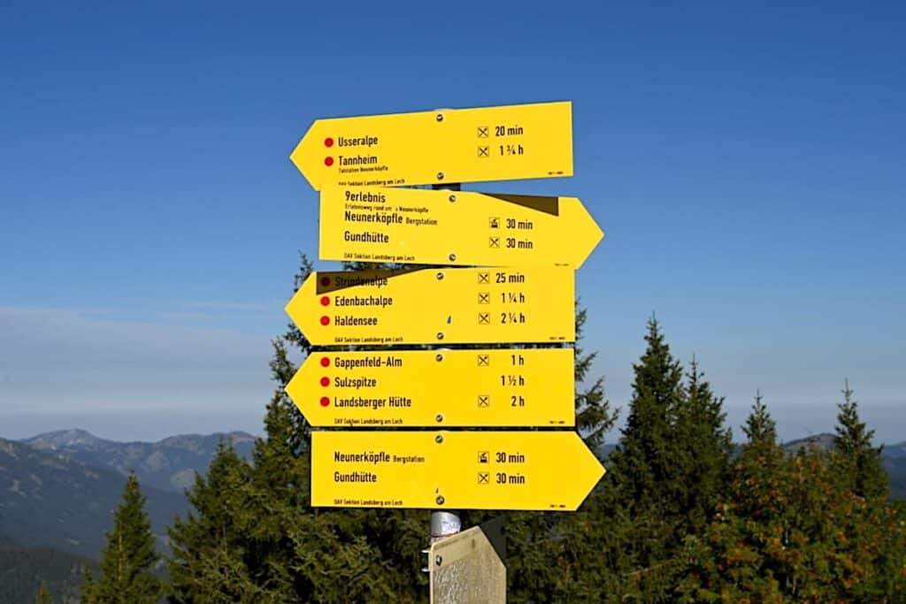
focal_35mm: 42
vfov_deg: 31.9
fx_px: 1057
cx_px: 453
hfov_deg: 46.4
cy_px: 302
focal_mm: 42
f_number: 9
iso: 100
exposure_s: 1/640
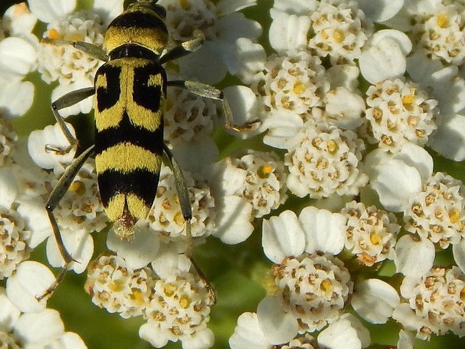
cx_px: 147
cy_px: 110
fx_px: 1921
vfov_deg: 10.4
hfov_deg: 13.8
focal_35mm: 143
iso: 125
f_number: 9
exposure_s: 1/500
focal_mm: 18.7
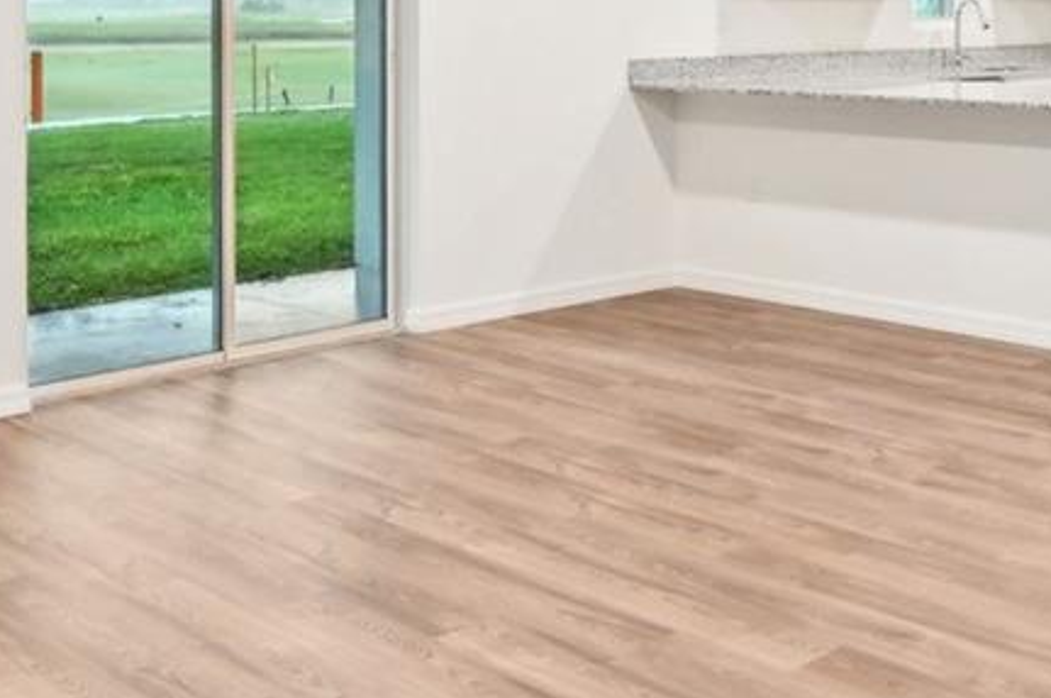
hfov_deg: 38.1
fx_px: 1516
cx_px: 634
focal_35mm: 52
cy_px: 26
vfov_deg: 24.9
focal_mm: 14
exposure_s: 1/13
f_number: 8
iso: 400
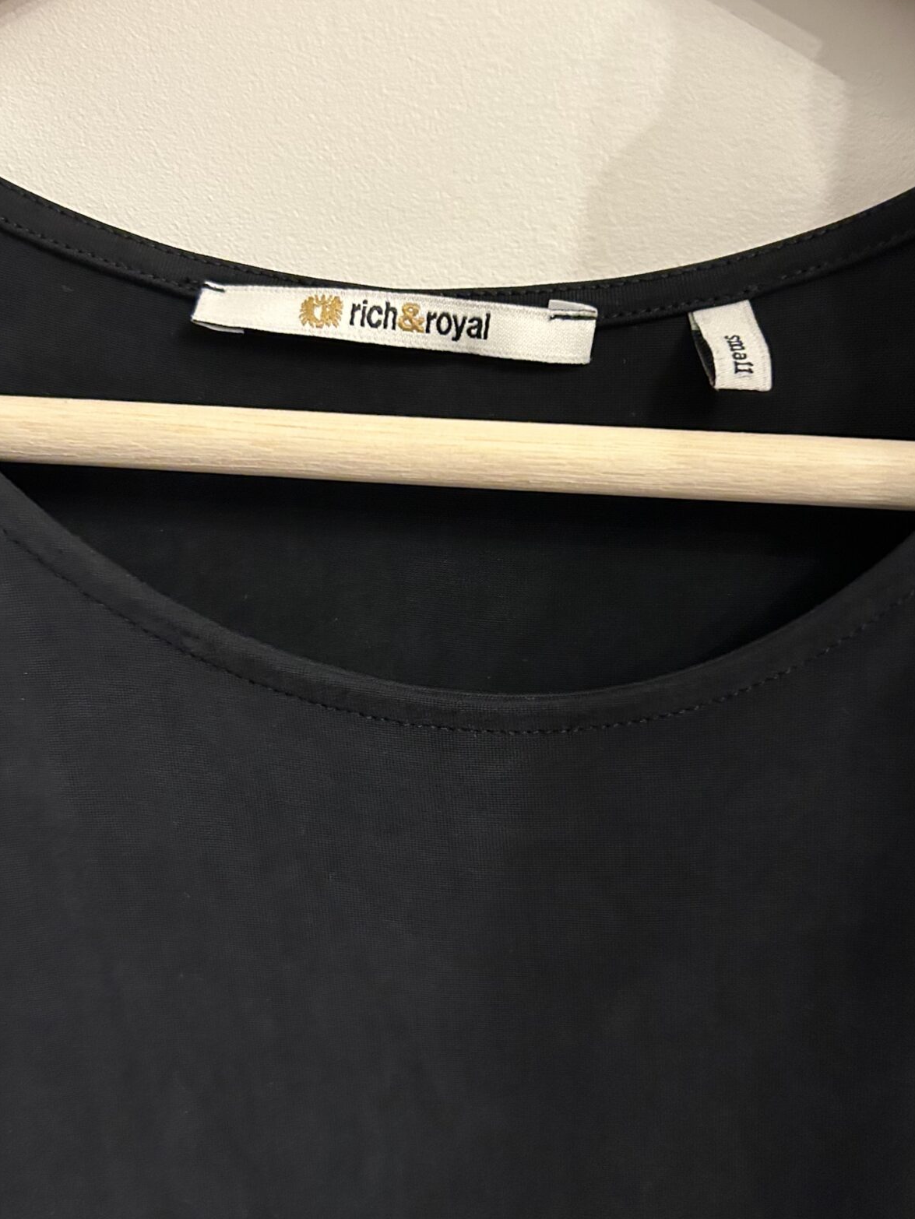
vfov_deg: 54.0
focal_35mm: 34
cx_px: 466
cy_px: 610
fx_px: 1198
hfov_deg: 41.8
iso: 400
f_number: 1.5
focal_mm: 5.7
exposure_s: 1/40
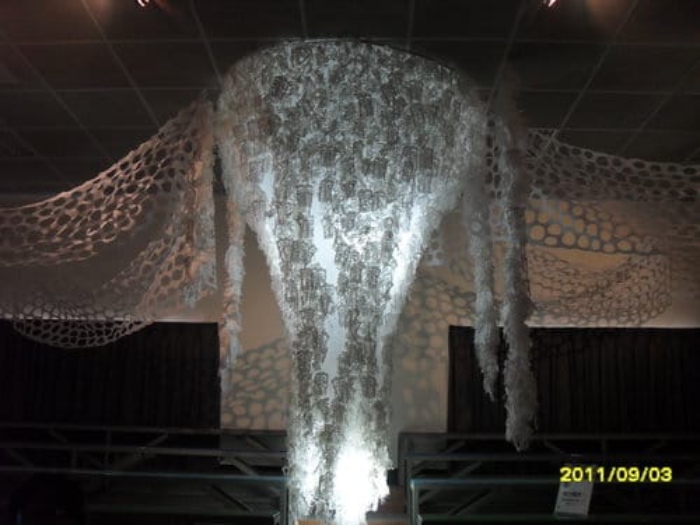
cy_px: 262
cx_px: 350
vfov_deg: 40.7
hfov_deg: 52.6
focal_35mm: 35
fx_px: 708
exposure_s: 1/30
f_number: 2.8
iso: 160
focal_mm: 6.2
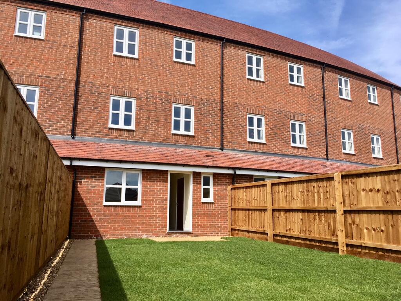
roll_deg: -0.8
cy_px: 150
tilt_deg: +9.7
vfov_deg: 48.2
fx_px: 336
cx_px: 200
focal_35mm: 29
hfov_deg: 61.7
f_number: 2.2
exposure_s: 1/1221
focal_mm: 4.15
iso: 25
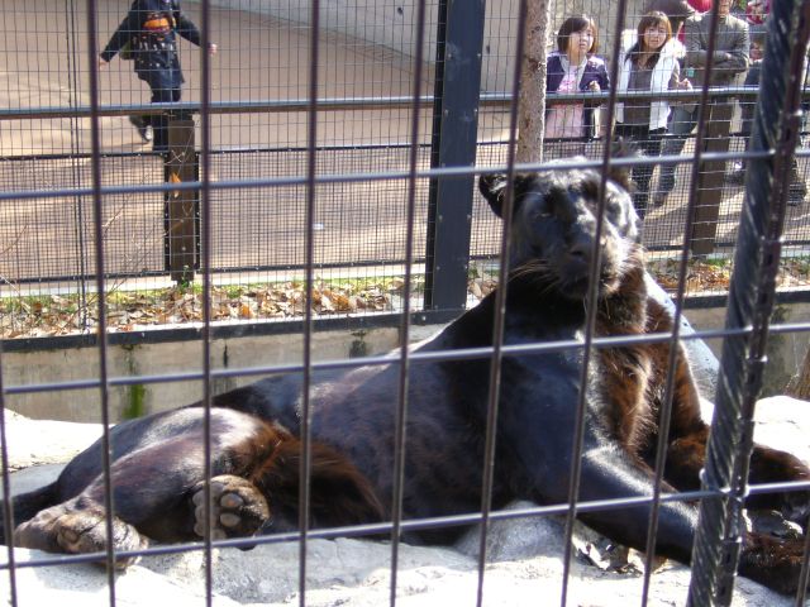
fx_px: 1638
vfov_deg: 21.0
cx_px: 405
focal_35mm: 70
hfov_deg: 27.8
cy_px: 304
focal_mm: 11.5
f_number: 4
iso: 80
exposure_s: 1/40
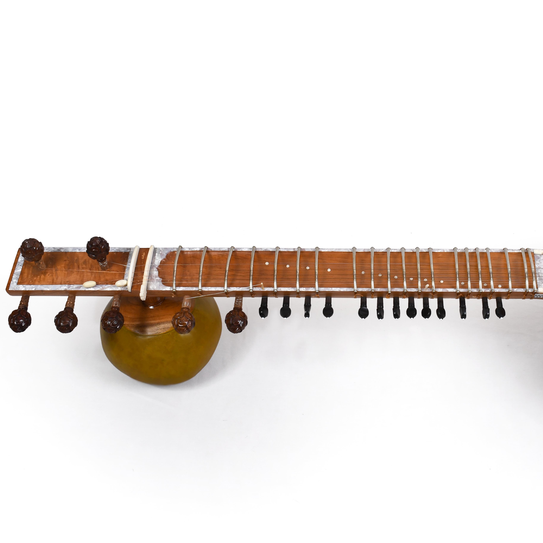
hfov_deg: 37.8
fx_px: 781
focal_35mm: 44
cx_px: 375
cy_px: 270
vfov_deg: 38.3
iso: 250
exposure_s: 1/125
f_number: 9
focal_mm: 23
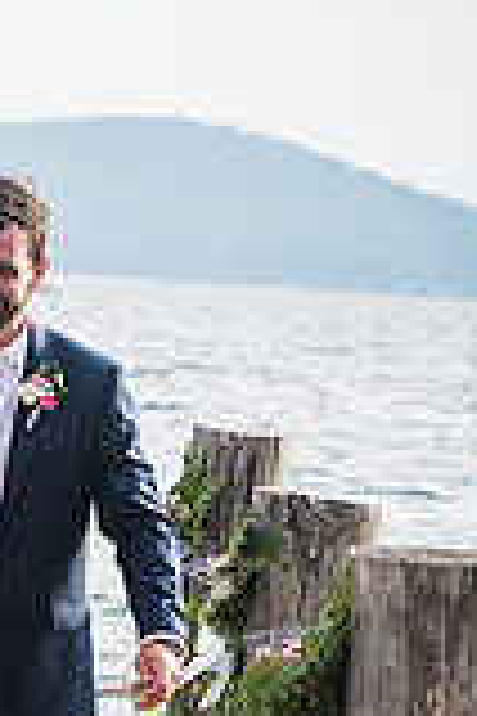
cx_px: -50
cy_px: 671
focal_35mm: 298
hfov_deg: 4.6
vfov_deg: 6.9
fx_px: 5922
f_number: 4
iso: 200
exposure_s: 1/800
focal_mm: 70
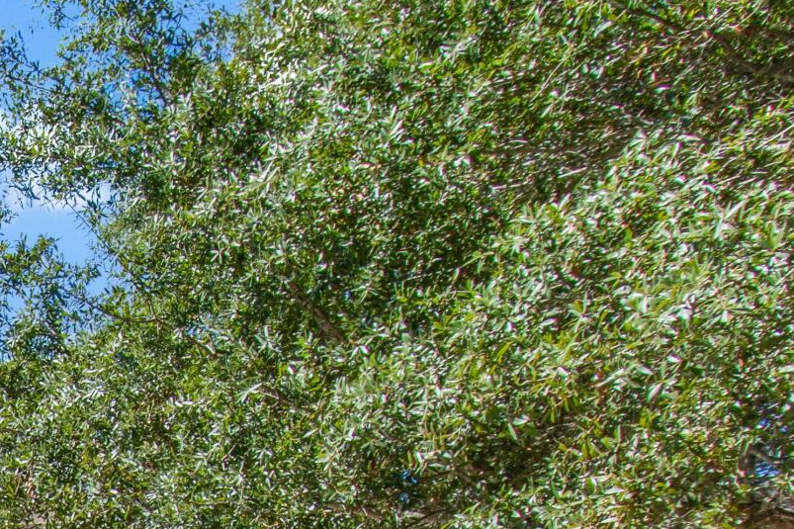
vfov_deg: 16.3
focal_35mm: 71
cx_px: -405
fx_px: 1566
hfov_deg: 22.9
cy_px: 936
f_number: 8
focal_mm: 13
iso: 100
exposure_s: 1/250
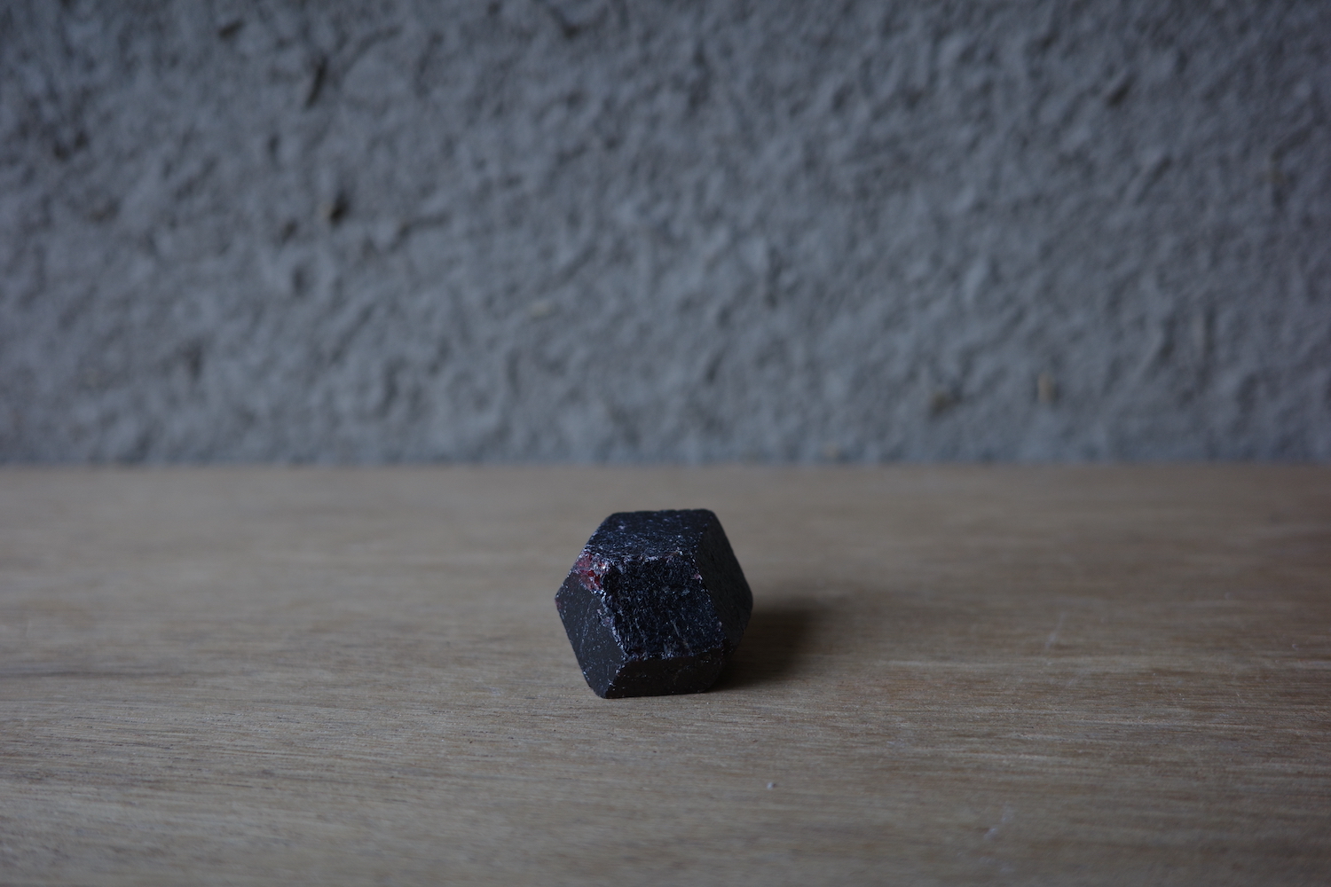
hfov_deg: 48.5
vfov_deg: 33.4
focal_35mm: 40
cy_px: 444
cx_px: 666
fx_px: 1479
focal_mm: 26
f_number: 2.8
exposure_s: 1/80
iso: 200
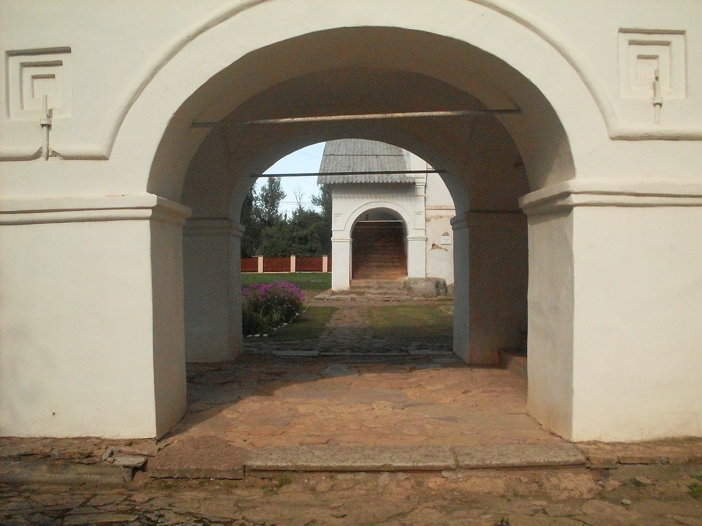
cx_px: 351
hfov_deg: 49.0
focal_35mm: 38
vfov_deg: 37.7
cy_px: 263
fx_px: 771
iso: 400
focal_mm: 6.3
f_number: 8.4
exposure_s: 1/750
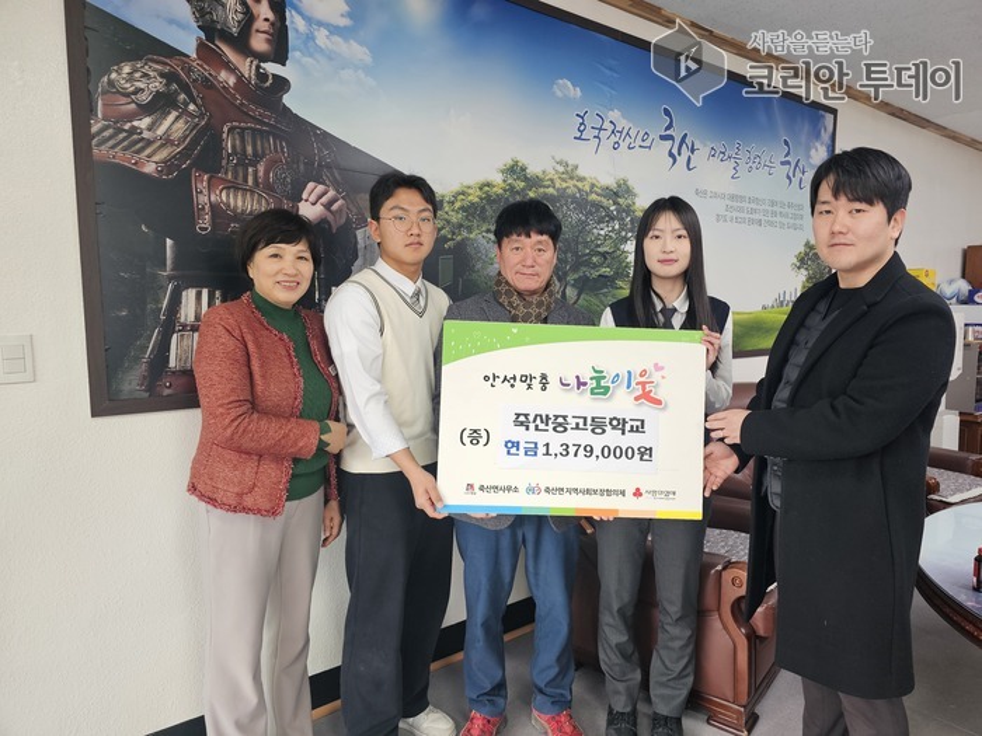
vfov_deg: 58.9
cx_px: 491
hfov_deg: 73.9
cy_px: 368
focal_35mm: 23
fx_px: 652
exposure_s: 1/120
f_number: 1.7
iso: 200
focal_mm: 6.3
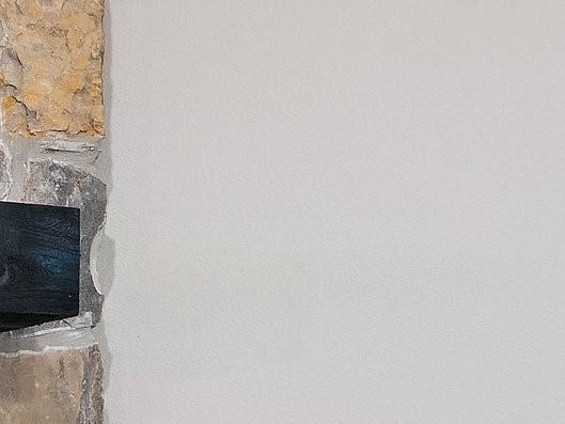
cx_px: -402
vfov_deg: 10.8
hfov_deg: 13.4
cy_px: 585
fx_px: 2188
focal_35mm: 134
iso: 320
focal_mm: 24
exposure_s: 1/3
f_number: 8
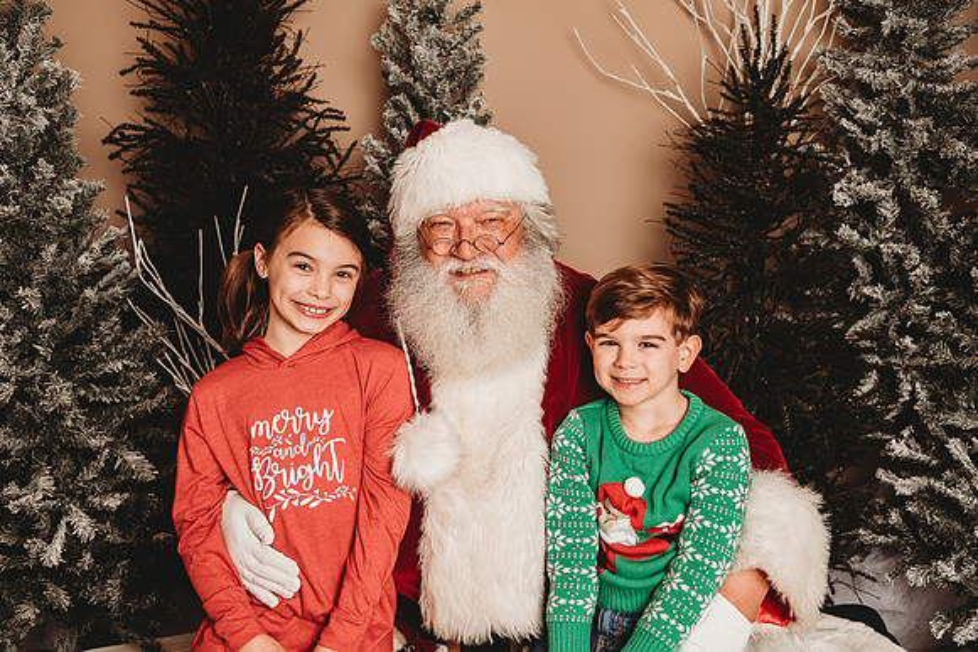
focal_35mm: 38
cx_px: 489
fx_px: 1033
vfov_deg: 35.1
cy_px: 326
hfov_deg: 50.7
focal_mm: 38
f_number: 4
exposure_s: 1/160
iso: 100
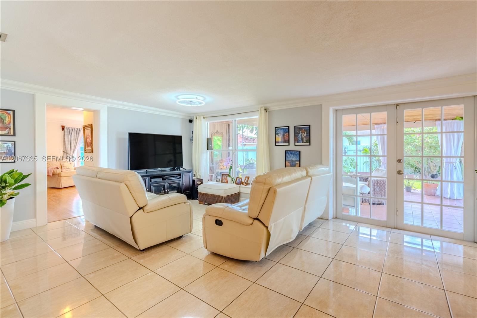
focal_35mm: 16
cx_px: 238
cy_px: 159
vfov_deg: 73.7
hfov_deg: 96.7
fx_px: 212
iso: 800
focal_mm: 16
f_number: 8
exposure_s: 1/800
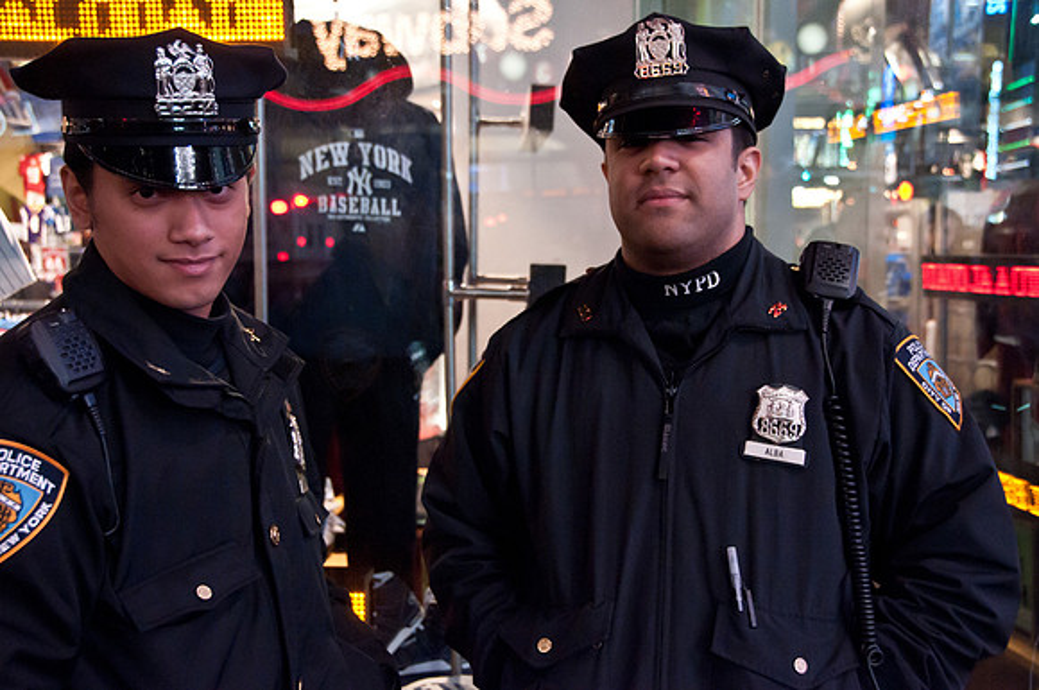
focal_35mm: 44
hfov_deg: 45.0
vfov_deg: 30.8
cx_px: 520
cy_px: 345
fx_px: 1254
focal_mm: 29
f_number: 4
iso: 3200
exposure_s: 1/25
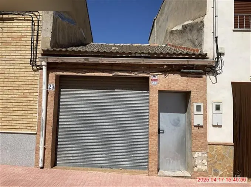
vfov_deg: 48.2
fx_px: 210
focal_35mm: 29
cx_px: 126
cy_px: 94
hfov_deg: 61.7
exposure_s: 1/4405
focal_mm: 3
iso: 16
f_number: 1.8
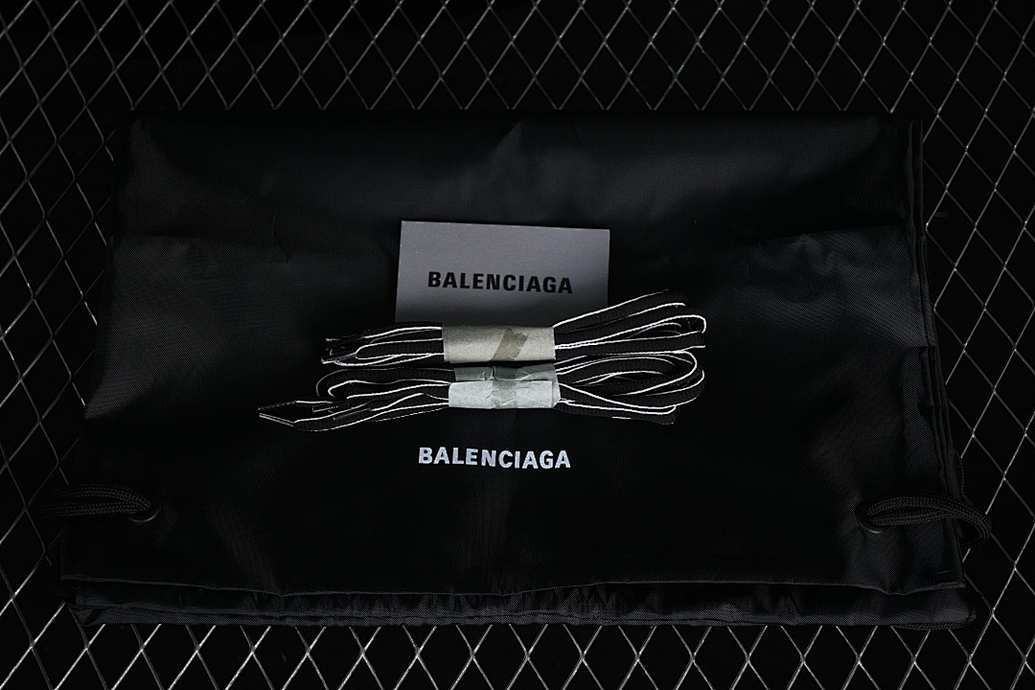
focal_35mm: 75
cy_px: 345
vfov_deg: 18.2
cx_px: 518
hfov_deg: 27.0
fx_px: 2156
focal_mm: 50
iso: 160
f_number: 6.3
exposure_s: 1/50
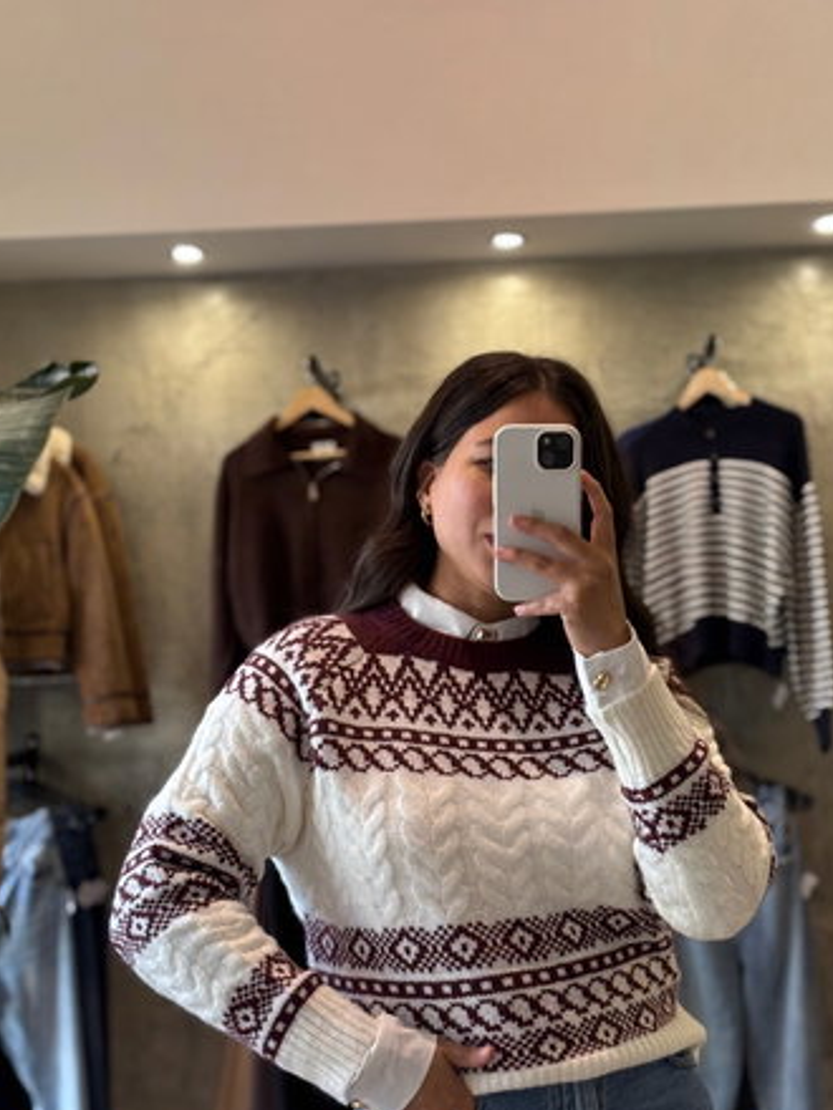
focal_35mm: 63
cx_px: 464
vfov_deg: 30.6
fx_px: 2021
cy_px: 670
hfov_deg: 23.3
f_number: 1.6
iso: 40
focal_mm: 5.96
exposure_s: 1/50
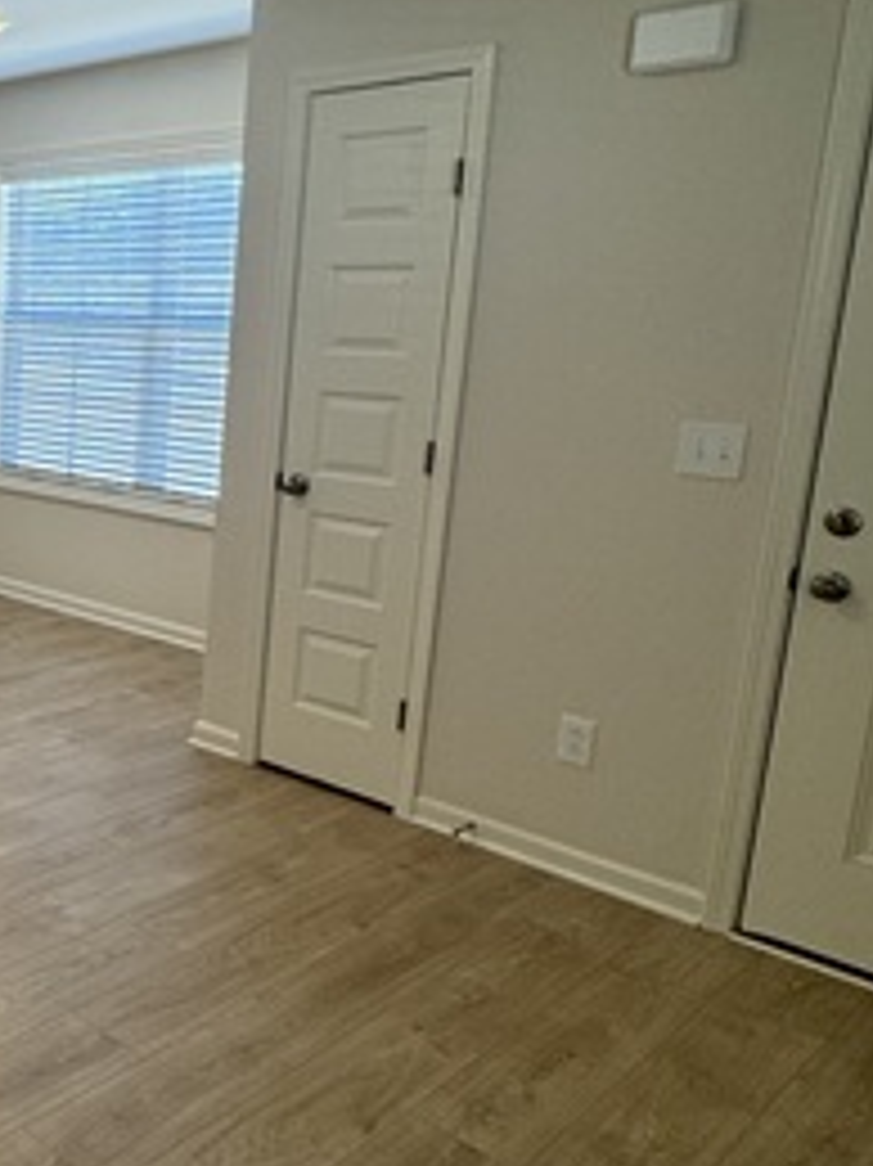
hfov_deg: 32.5
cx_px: -184
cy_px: 533
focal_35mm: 36
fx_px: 1212
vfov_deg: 51.3
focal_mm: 2.22
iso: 125
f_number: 2.2
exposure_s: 1/120
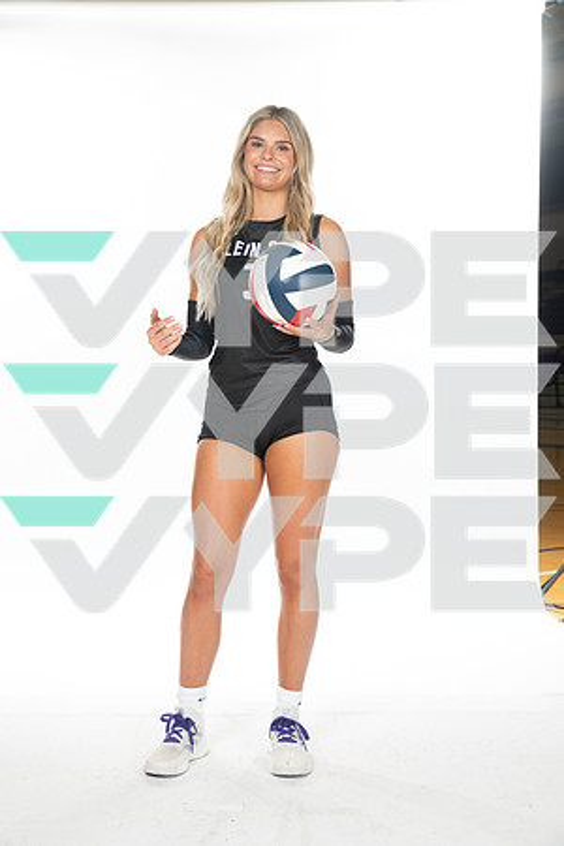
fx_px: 1222
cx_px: 282
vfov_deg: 38.2
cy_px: 423
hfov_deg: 26.0
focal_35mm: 52
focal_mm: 52
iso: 800
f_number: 7.1
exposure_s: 1/320
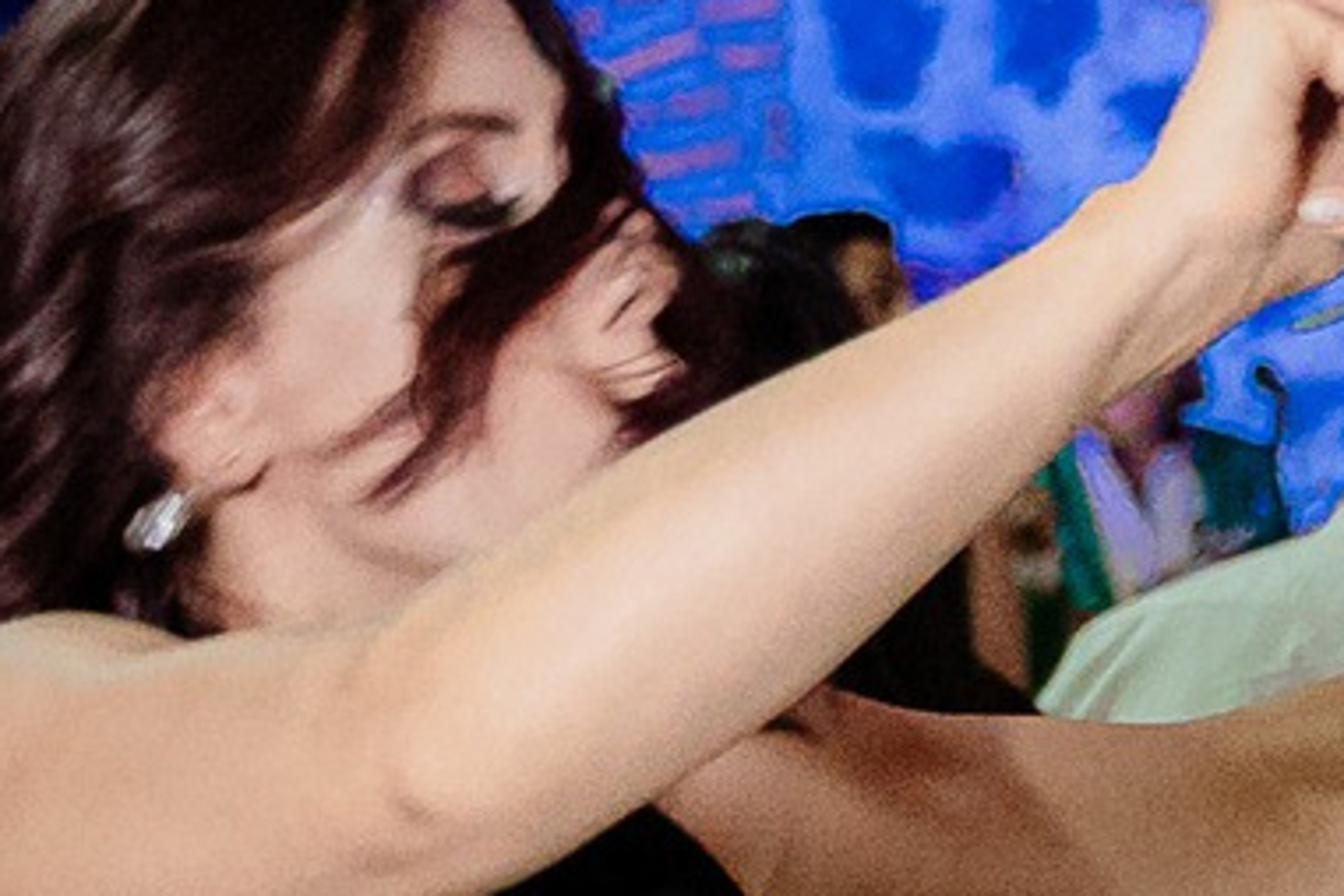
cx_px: 2385
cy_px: 2224
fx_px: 7018
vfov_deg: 6.9
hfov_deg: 10.3
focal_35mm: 188
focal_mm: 28
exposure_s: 1/200
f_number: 3.5
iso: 5000
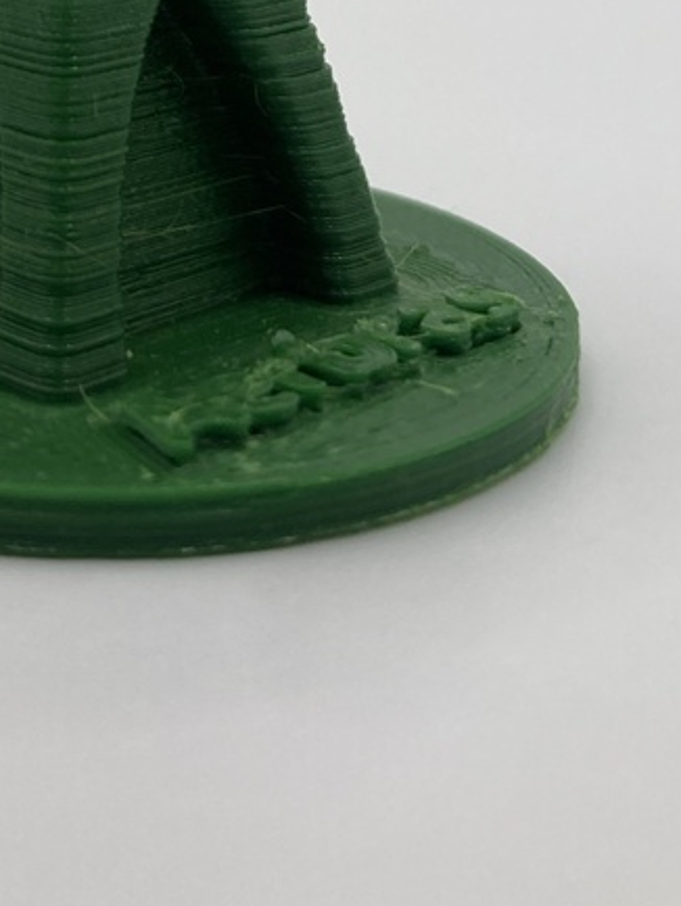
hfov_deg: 17.0
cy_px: -327
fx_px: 2254
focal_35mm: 86
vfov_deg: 20.4
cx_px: 92
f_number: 1.8
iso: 20
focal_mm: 3.99
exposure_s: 1/179
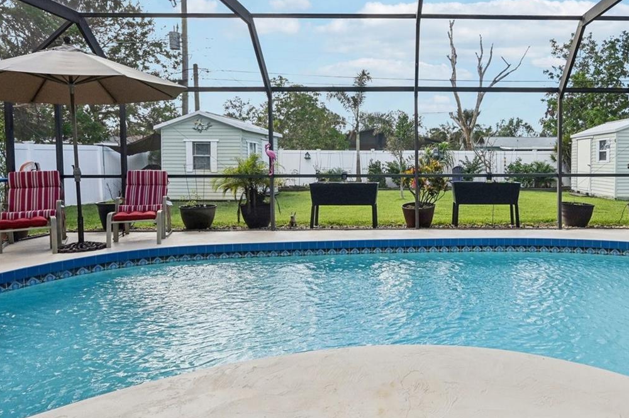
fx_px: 433
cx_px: 409
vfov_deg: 51.2
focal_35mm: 25
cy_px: 170
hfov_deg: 70.3
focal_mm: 15.5
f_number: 8
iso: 400
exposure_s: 1/800
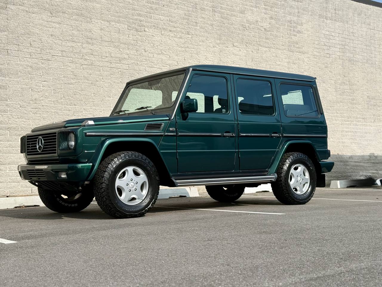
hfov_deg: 39.7
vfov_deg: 30.3
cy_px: 144
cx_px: 191
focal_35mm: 48
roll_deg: -1.8
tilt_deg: +3.2
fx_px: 530
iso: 80
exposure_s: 1/5587
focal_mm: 6.76
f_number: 1.78
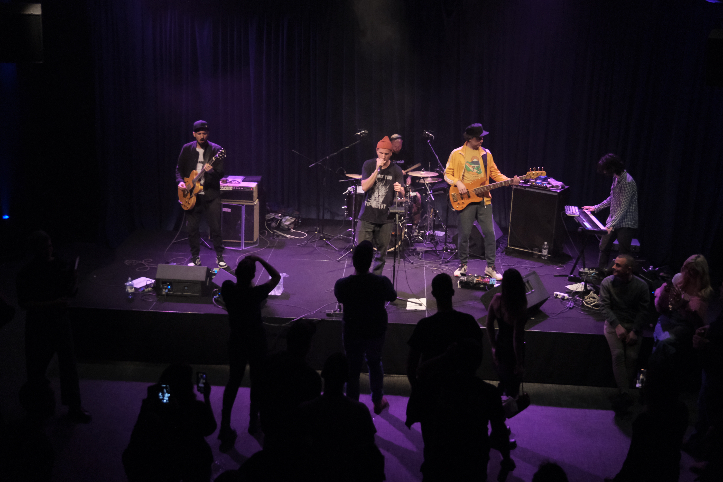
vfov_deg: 34.2
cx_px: 362
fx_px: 783
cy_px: 241
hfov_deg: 49.6
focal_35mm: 39
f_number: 4
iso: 5000
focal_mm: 26
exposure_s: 1/100
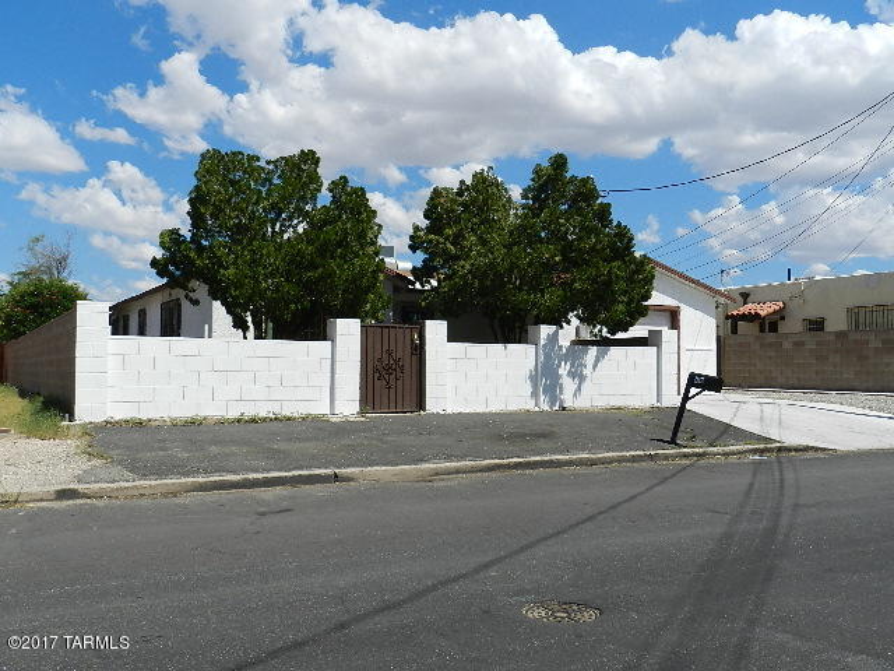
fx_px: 826
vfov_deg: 44.2
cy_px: 336
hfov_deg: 56.8
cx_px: 447
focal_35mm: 32
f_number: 5
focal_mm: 5.6
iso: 160
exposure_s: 1/1250
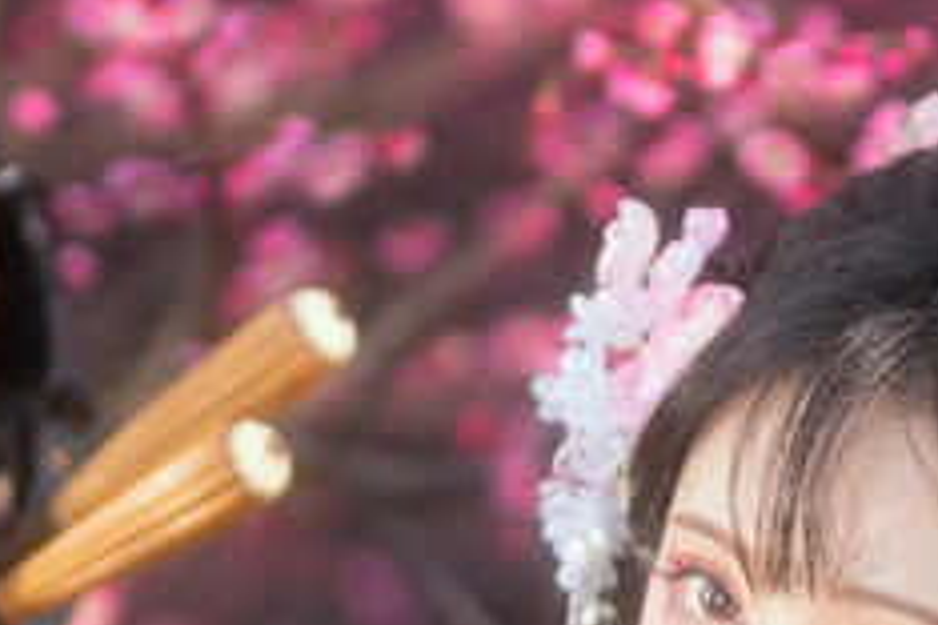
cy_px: 1202
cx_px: 746
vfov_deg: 3.1
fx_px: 11333
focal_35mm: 435
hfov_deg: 4.7
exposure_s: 1/250
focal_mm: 85
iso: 125
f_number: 1.4
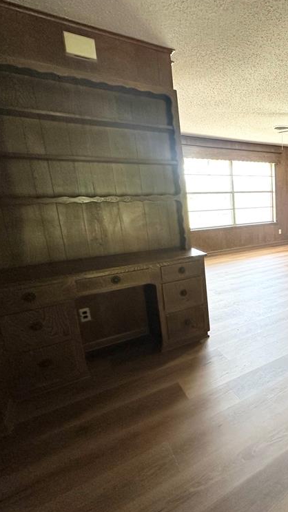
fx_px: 285
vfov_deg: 83.9
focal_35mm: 21
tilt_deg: -11.8
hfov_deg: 45.7
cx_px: 284
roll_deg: +1.1
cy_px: 256
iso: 250
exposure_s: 1/120
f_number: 2.2
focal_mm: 2.22
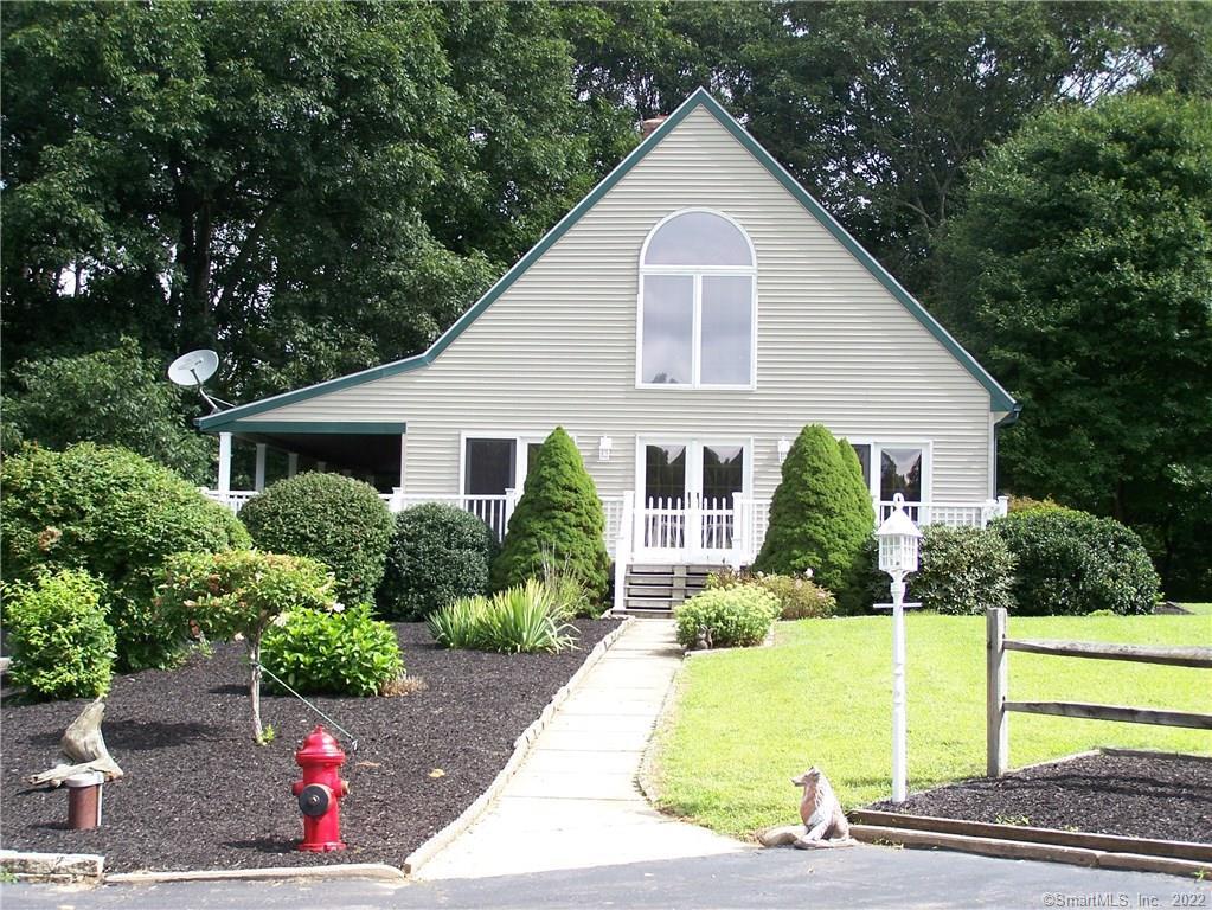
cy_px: 455
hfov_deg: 30.3
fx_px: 2242
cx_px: 606
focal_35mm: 64
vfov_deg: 22.9
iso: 80
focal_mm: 10.7
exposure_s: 1/400
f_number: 3.2
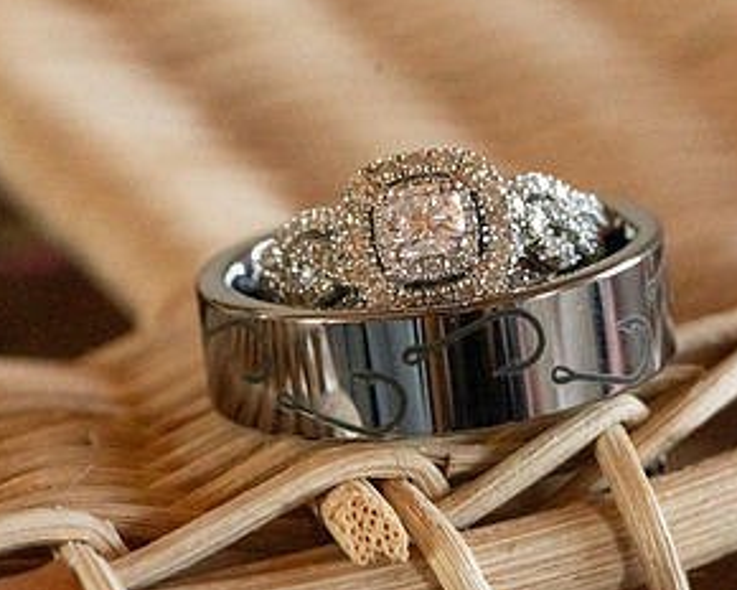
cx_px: 440
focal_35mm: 197
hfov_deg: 9.8
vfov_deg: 7.8
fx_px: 4297
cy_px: 306
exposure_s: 1/320
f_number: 14
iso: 5000
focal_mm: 105
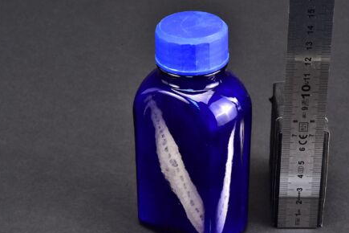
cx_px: 190
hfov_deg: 29.2
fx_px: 669
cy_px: 134
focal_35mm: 69
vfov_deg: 19.7
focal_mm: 50
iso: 500
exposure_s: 1/5
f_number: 22
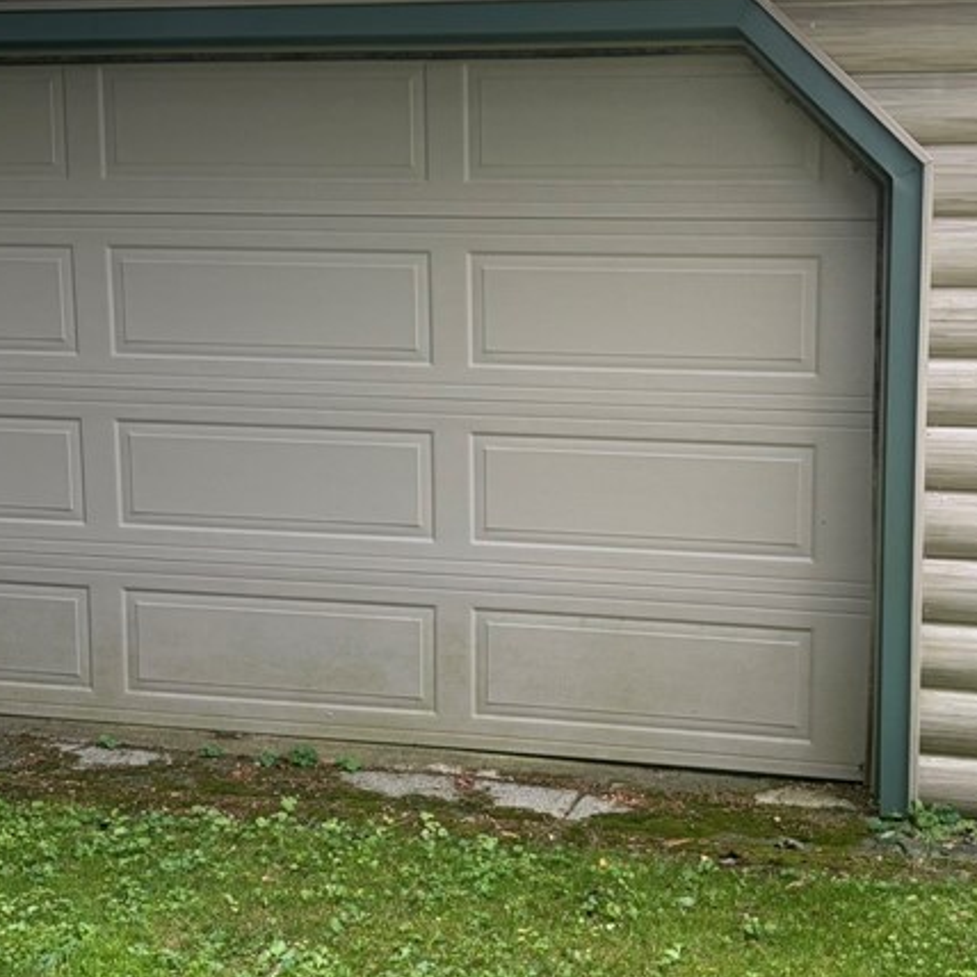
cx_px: 628
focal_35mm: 55
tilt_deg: -8.2
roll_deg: +0.2
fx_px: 1756
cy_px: 436
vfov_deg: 31.1
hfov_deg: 30.9
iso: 40
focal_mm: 5.96
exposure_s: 1/181
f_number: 1.6
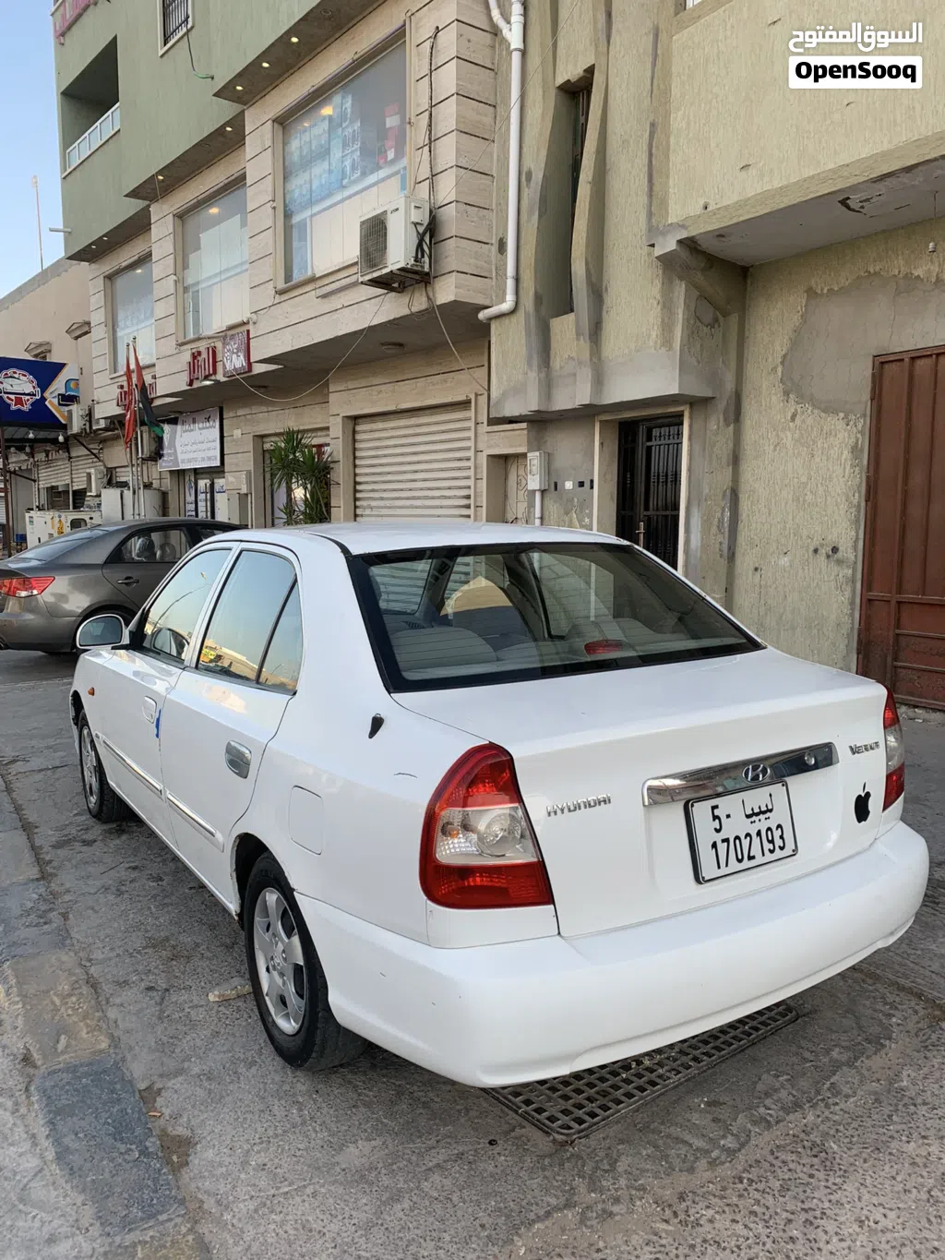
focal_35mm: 26
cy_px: 630
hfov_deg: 53.1
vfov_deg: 67.3
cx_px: 472
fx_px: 946
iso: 25
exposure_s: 1/457
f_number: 1.8
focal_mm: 4.25
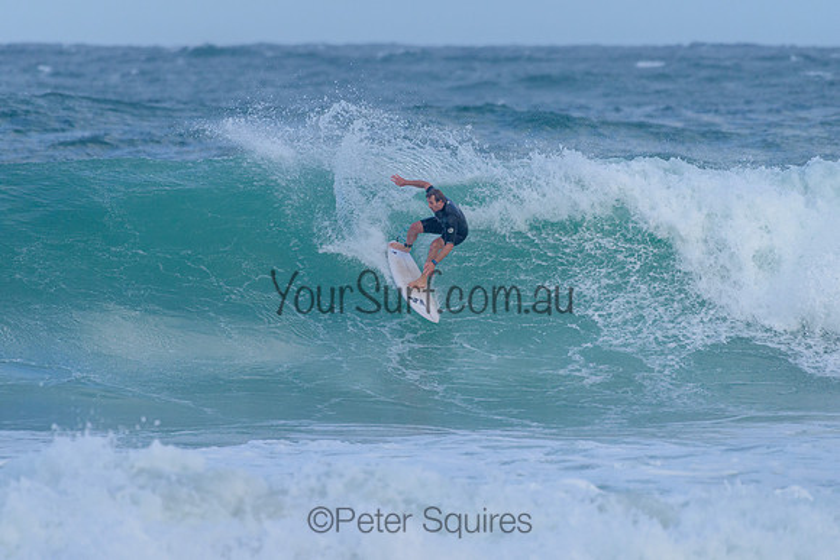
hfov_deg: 3.4
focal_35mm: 613
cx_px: 388
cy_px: 219
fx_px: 14296
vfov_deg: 2.2
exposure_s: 1/2000
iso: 360
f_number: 5.6
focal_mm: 500
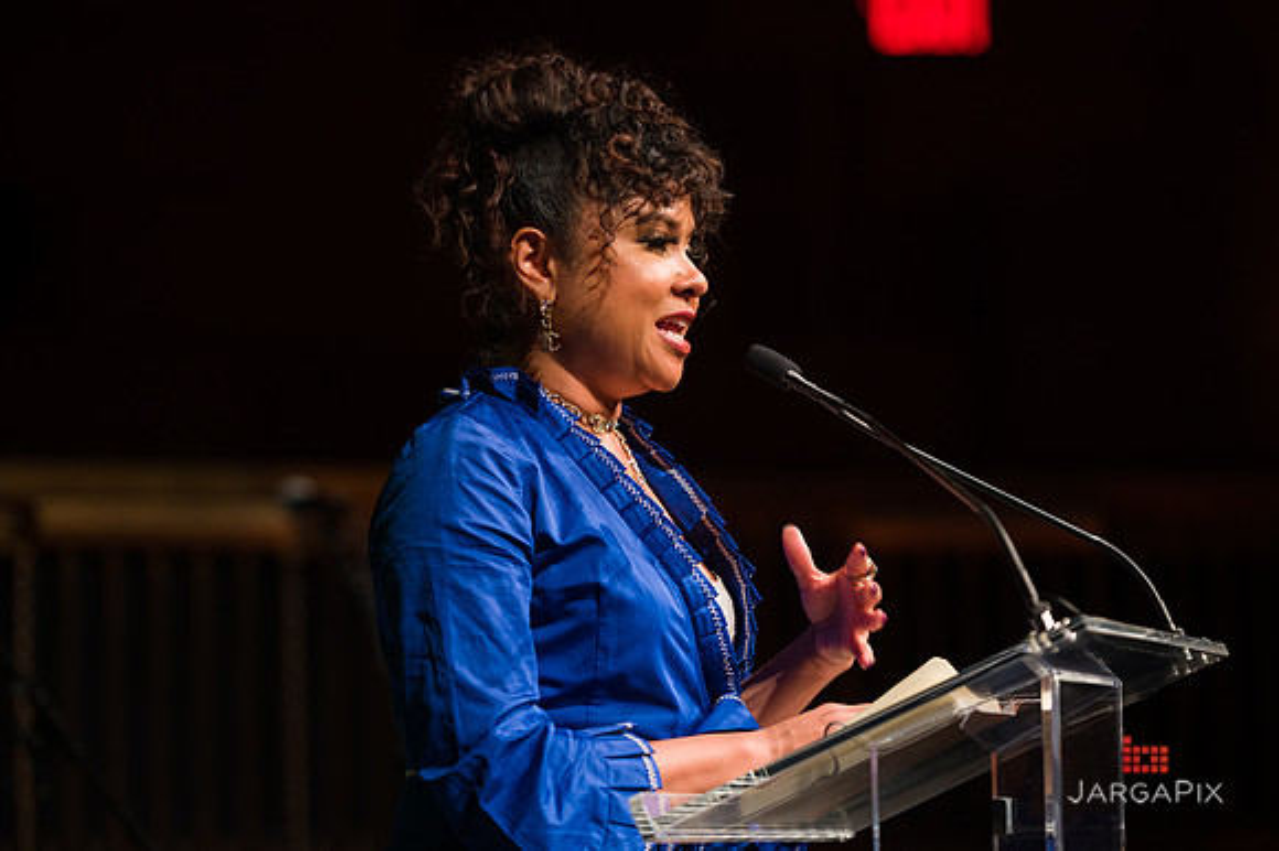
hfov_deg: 12.8
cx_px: 640
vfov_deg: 8.6
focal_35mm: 160
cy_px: 426
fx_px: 5681
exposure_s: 1/320
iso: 1600
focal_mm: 160
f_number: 3.2
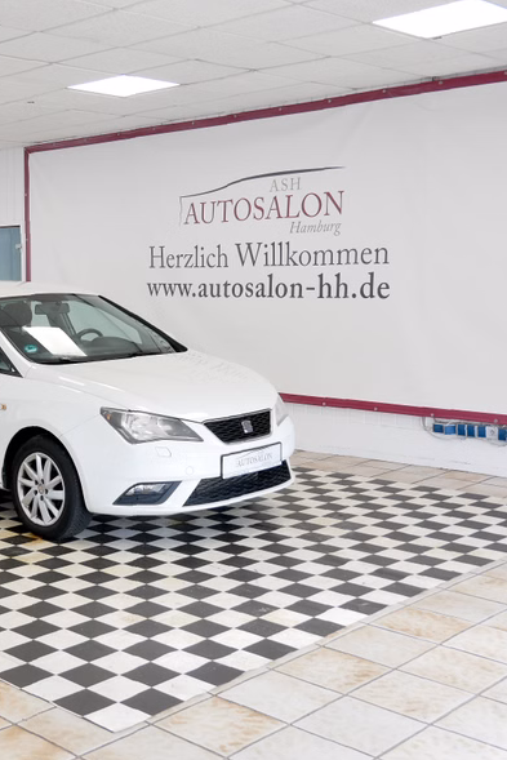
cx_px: 84
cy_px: 378
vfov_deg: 41.1
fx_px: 1013
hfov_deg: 27.4
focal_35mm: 48
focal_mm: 17
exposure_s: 1/60
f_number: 3.8
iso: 250
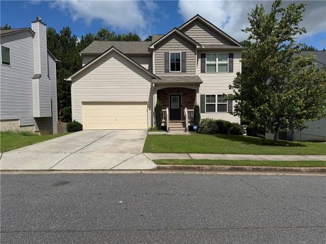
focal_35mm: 24
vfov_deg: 56.8
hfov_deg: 71.6
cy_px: 122
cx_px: 163
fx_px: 226
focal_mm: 6.76
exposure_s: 1/9091
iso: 80
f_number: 1.78
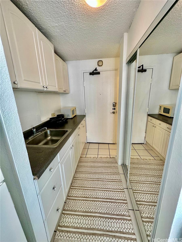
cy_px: 121
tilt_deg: -17.5
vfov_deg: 102.1
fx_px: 98
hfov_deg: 85.7
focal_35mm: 14
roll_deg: +1.5
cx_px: 91
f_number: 2.2
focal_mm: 2.22
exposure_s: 1/120
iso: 160
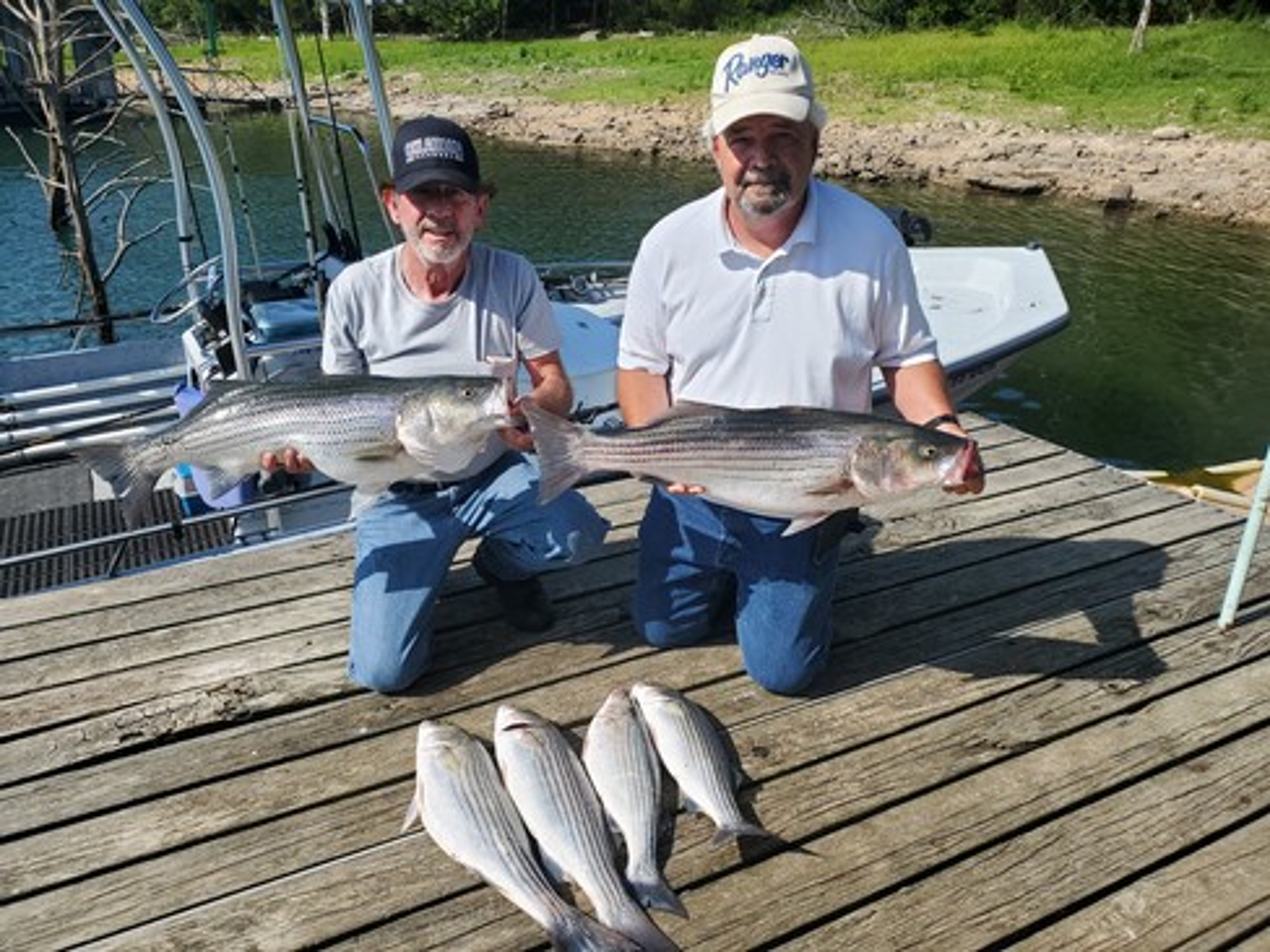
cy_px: 476
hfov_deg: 67.3
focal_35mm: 26
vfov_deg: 53.1
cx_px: 635
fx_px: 954
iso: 50
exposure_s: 1/1380
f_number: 2.4
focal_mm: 4.3
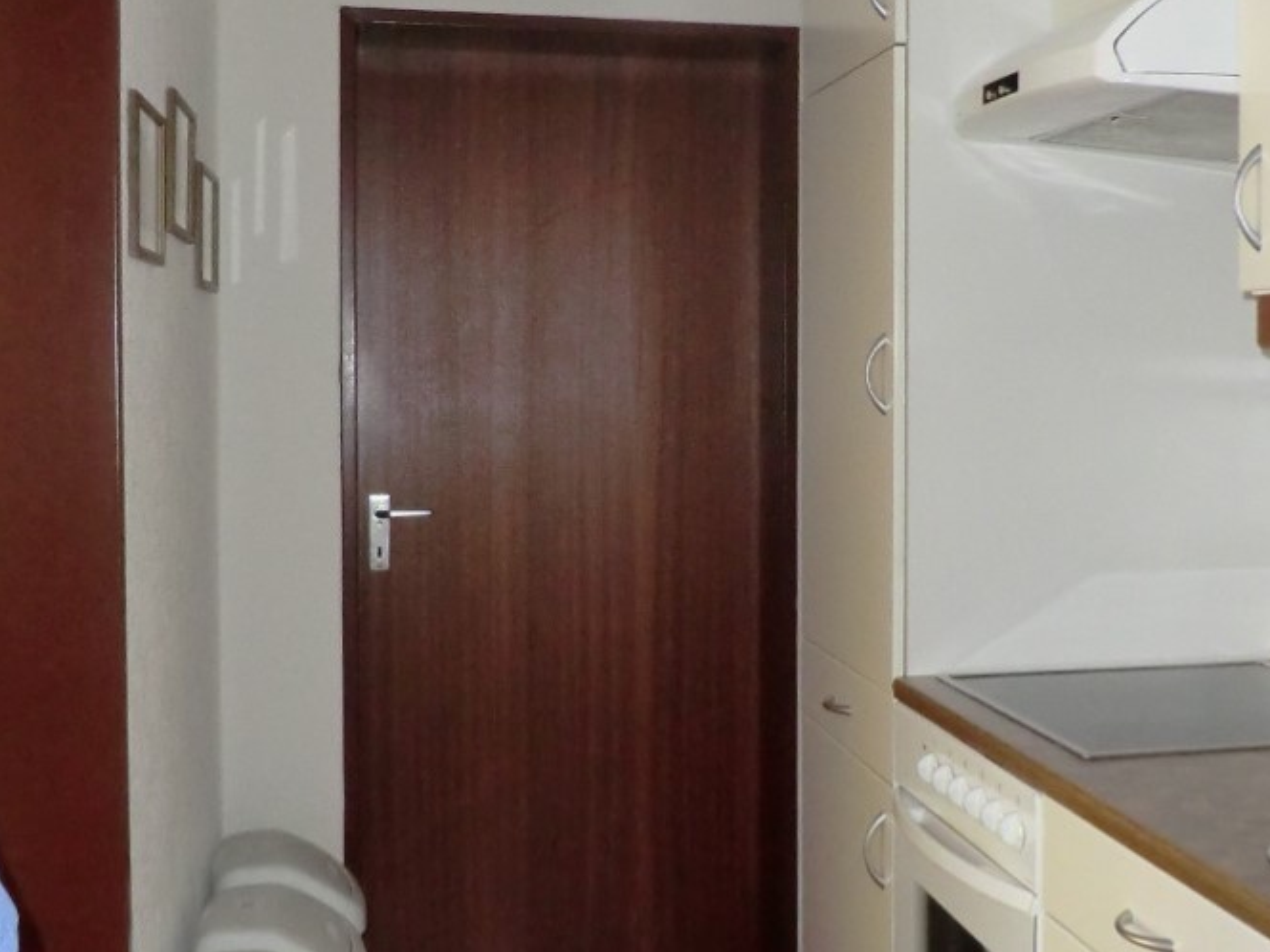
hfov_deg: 49.3
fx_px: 1357
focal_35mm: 37
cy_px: 539
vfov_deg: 38.6
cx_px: 848
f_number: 3.2
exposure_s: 1/60
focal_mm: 4.3
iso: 400
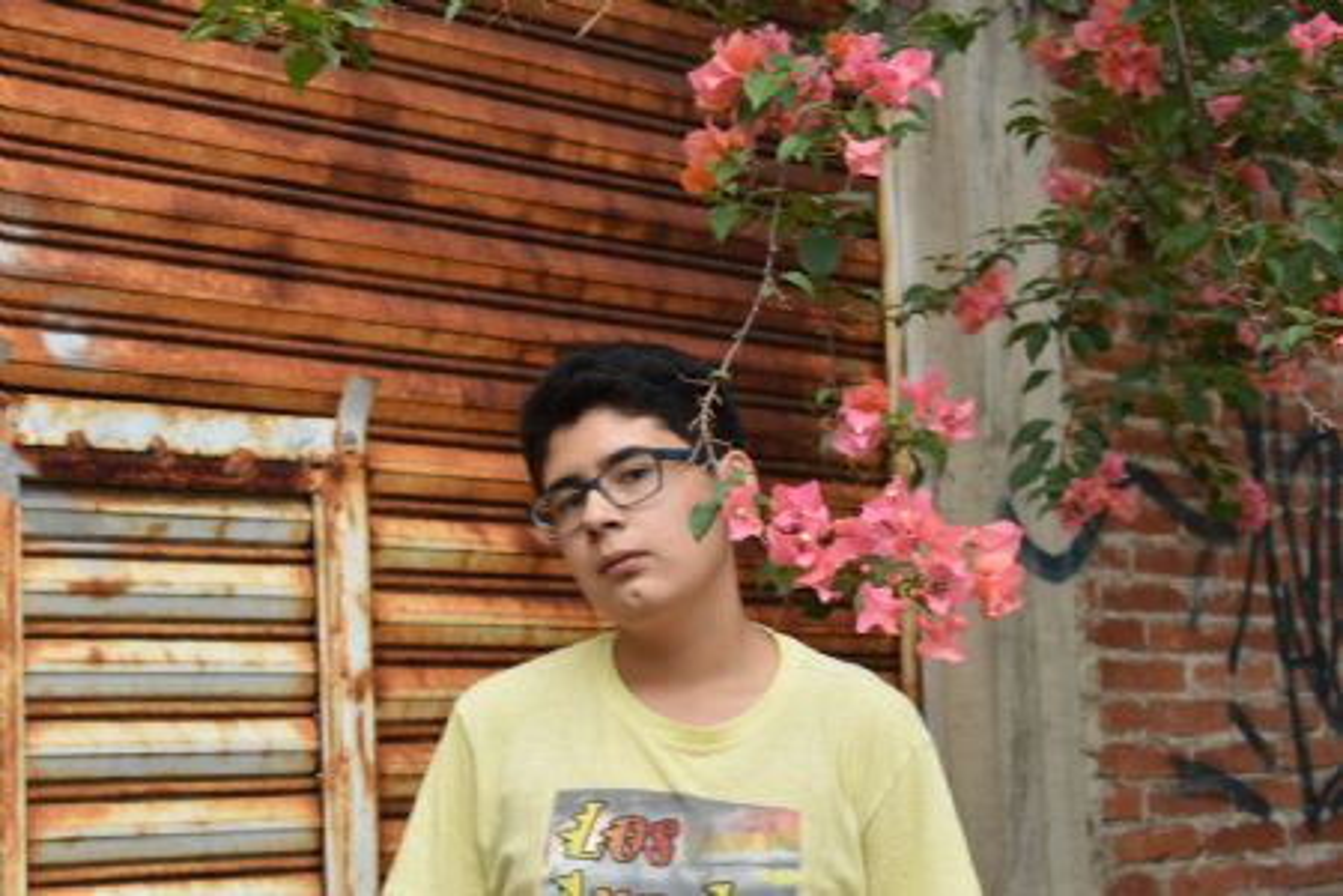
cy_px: 448
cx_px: 672
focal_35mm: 82
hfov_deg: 24.6
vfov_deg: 16.6
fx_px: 3077
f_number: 5.6
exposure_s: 1/100
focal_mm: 55
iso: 200
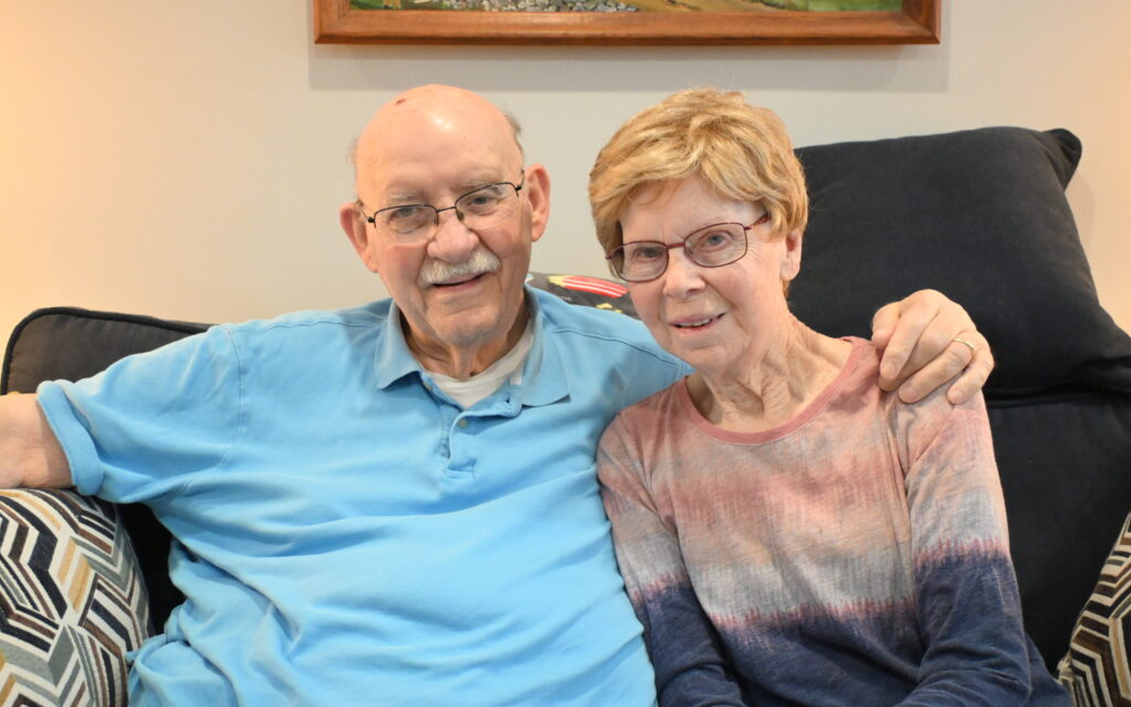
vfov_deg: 29.8
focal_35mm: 43
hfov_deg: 46.2
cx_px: 567
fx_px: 1325
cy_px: 355
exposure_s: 1/250
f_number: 4.5
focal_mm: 28
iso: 5000
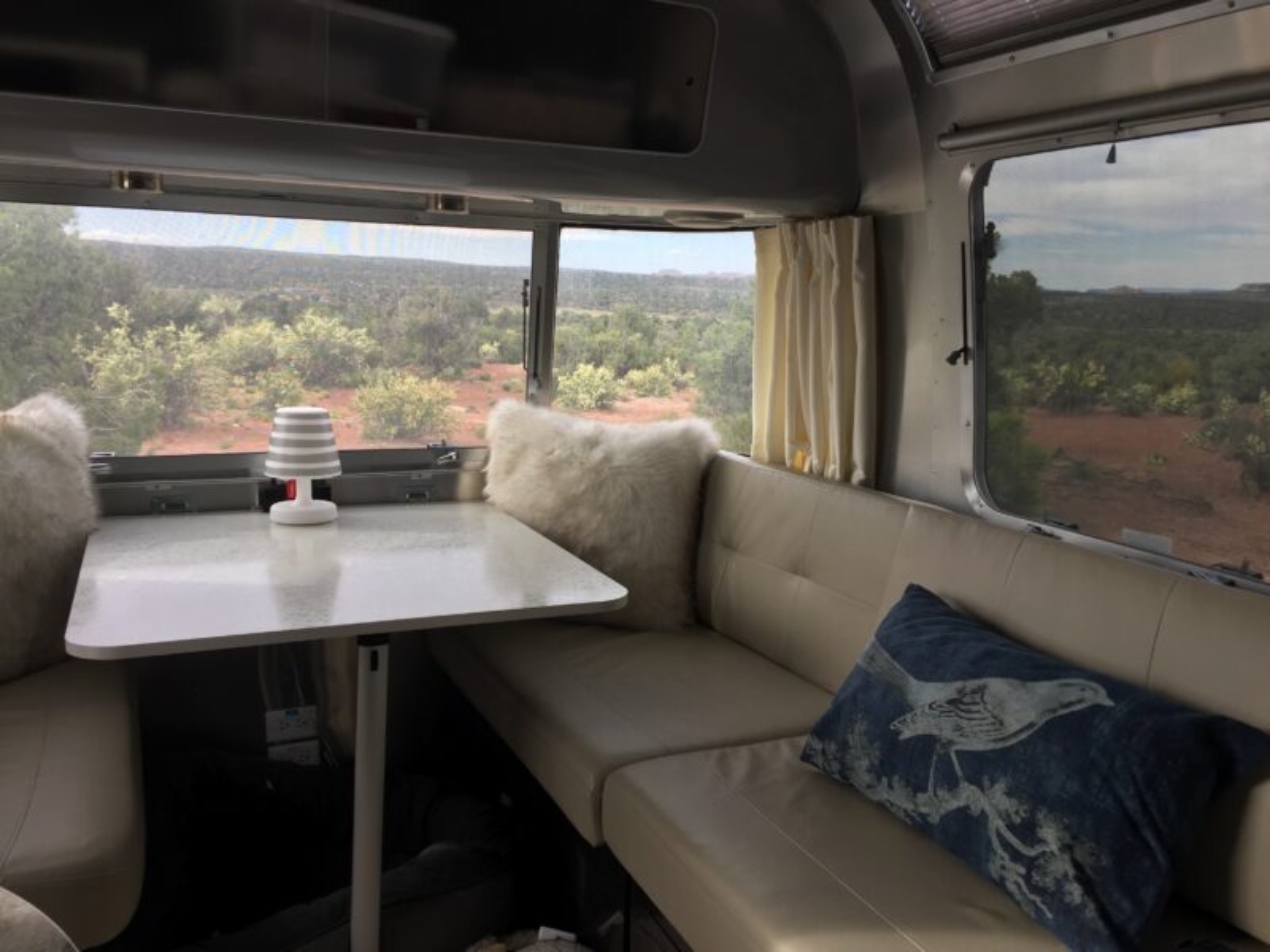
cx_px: 635
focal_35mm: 29
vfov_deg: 48.2
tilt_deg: -9.0
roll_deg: -0.8
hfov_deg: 61.7
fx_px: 1064
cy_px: 476
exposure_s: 1/126
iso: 32
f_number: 2.2
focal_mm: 4.15
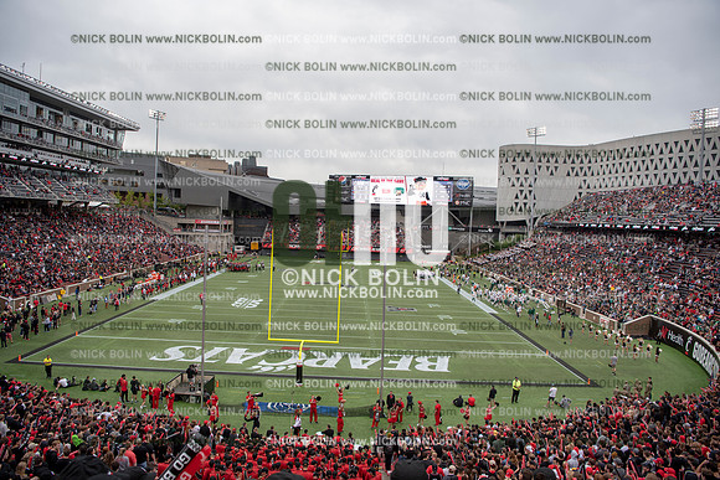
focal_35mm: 24
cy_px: 240
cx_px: 360
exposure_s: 1/640
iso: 250
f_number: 3.5
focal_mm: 24
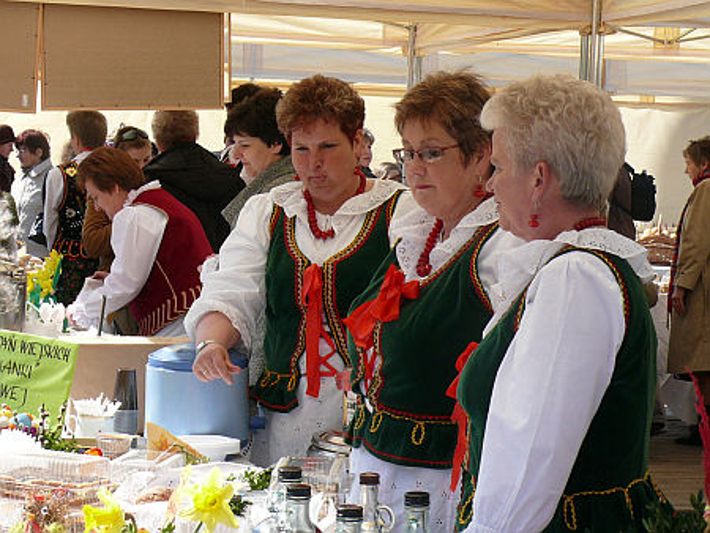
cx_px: 355
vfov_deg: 15.1
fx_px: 2011
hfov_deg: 20.0
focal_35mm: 98
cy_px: 266
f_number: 5.6
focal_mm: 13.2
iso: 100
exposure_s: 1/320
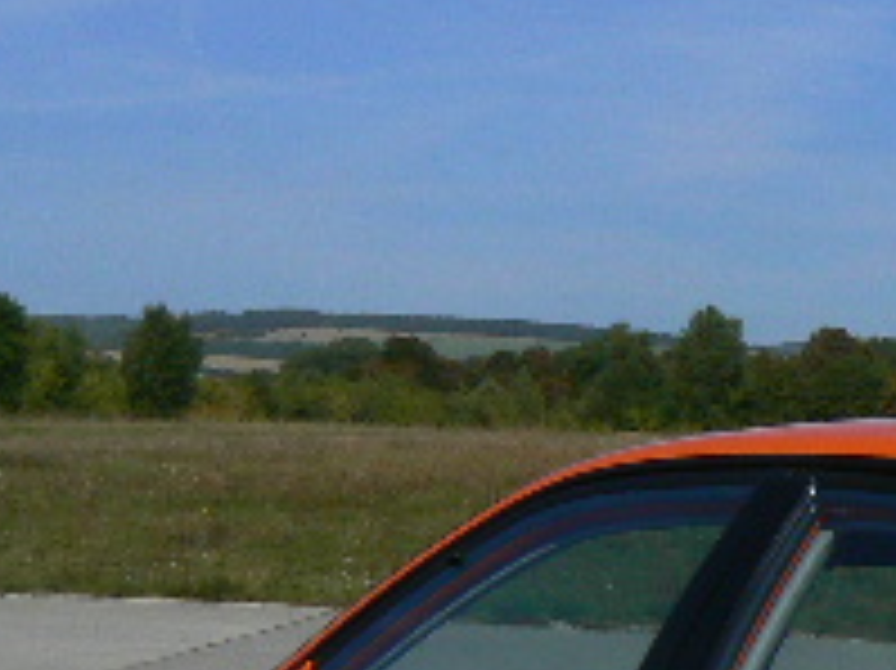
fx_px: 3001
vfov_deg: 12.1
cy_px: 1034
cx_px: 1153
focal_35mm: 116
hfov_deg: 16.1
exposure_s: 1/640
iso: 80
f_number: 8
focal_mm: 6
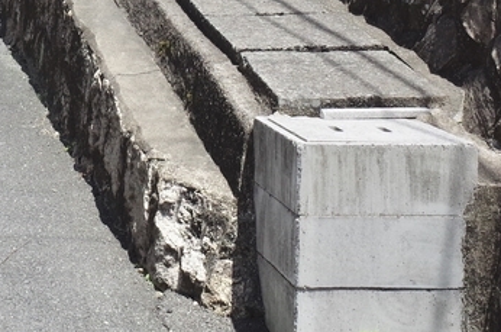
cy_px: -157
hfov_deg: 20.5
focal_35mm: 97
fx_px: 1347
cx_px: 26
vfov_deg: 13.3
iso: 200
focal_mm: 18.3
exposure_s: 1/500
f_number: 8
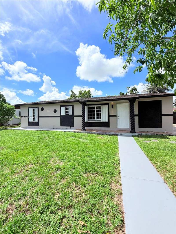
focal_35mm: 14
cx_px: 88
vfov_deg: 102.1
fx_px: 95
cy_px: 117
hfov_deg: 85.7
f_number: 2.2
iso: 20
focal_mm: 2.22
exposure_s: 1/1050
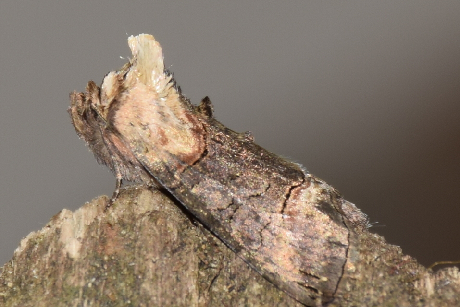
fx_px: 2686
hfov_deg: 9.8
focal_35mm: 210
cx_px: 230
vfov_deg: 6.6
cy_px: 154
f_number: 8
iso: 100
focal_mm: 140
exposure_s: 1/60
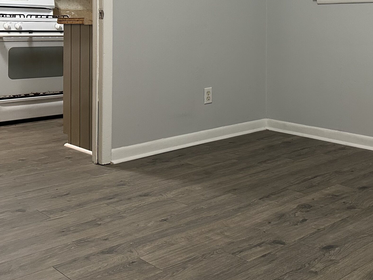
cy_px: 31
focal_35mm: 47
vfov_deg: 29.7
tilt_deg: -0.1
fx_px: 506
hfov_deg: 39.3
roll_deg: -0.3
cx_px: 281
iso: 400
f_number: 1.78
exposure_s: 1/60
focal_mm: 6.86
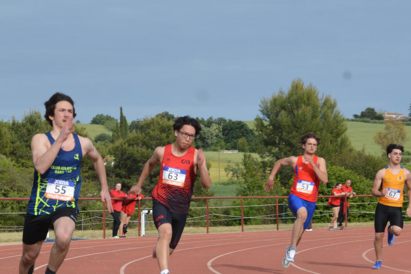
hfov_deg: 12.6
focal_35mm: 163
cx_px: 212
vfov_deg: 8.4
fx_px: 1861
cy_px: 185
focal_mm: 50
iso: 100
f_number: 8
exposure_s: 1/250
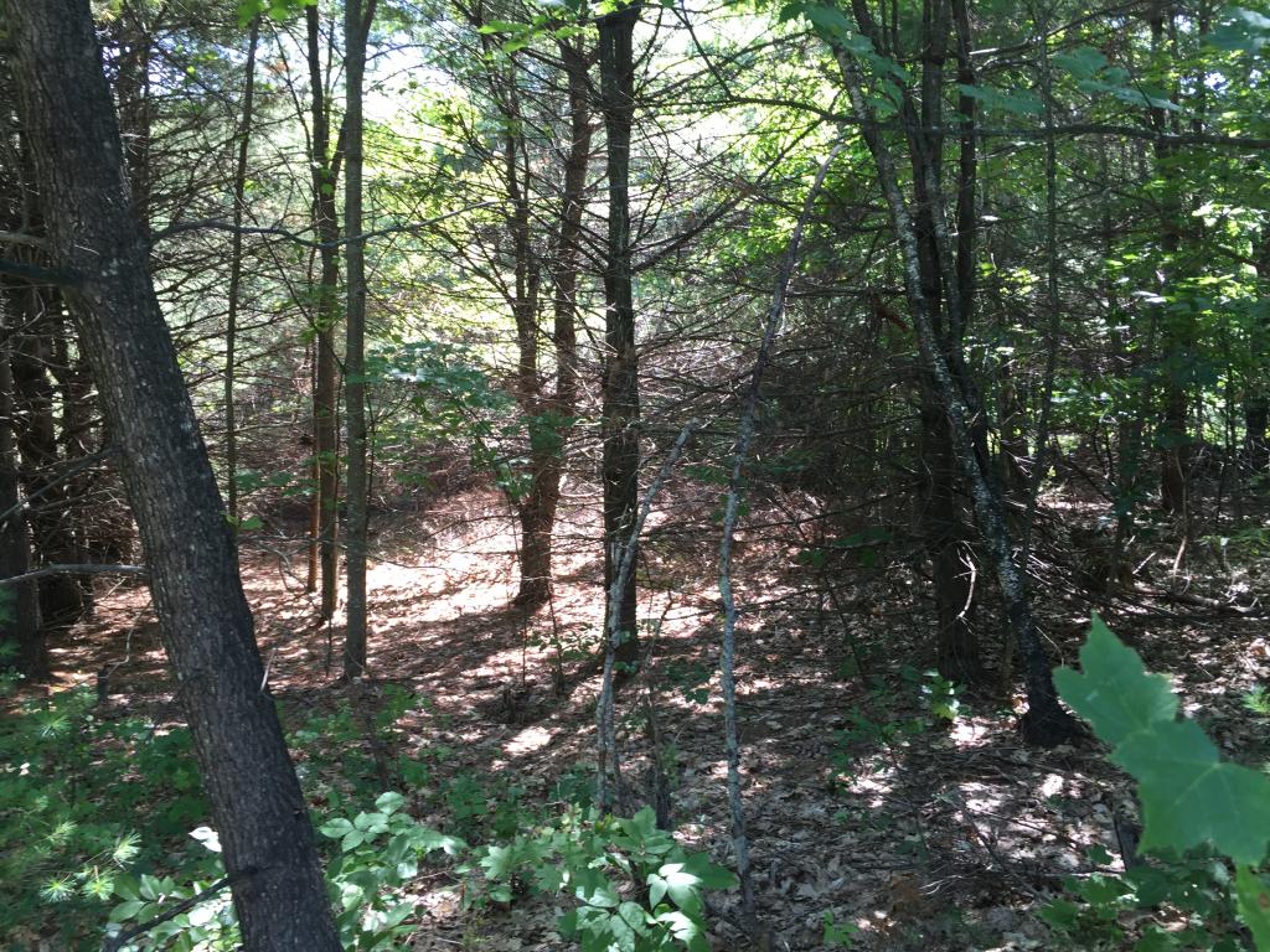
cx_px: 635
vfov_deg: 48.2
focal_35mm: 29
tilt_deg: -7.5
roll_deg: -1.5
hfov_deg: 61.7
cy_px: 476
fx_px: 1064
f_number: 2.2
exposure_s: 1/40
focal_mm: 4.15
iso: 32
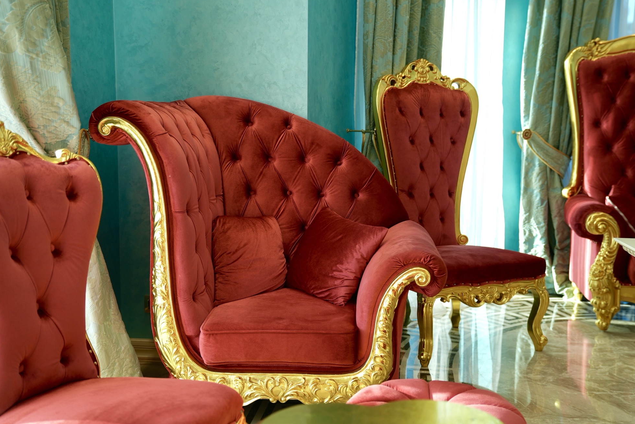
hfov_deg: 47.4
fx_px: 723
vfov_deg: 32.6
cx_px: 319
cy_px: 208
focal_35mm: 41
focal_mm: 40
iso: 200
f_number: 2.8
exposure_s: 1/200
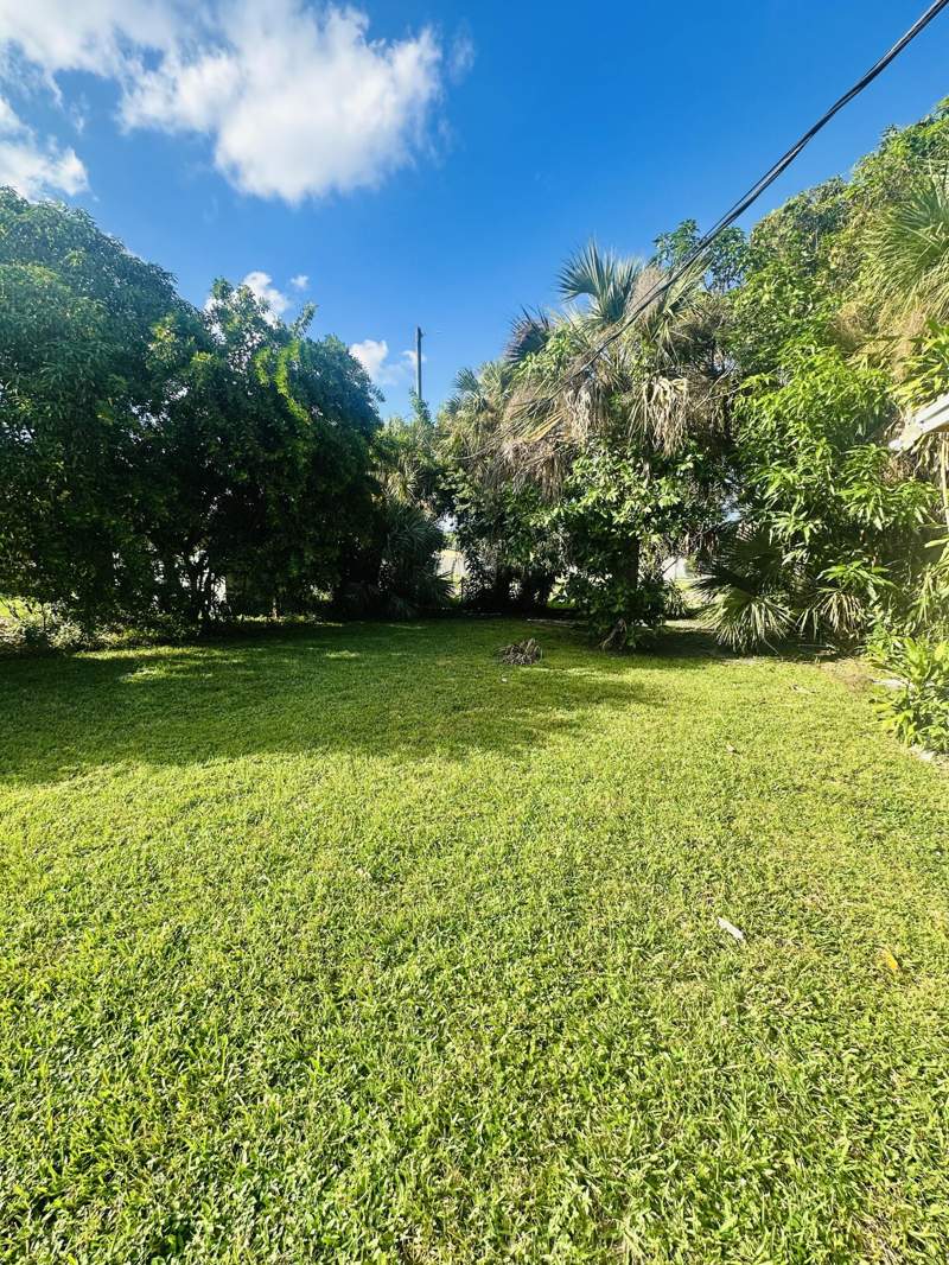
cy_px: 632
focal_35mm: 14
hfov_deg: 85.7
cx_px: 474
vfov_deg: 102.1
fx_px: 512
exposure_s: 1/548
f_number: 2.2
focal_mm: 2.22
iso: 50
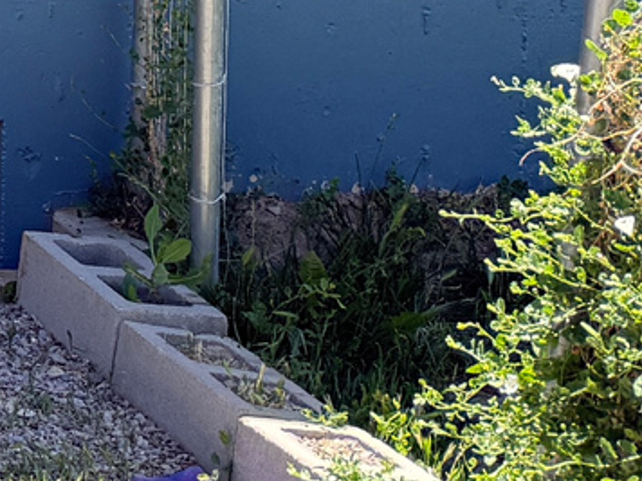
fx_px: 2559
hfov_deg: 11.3
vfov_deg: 9.8
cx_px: -1023
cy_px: -580
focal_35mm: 138
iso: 100
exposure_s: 1/888
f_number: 1.78
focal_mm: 6.76
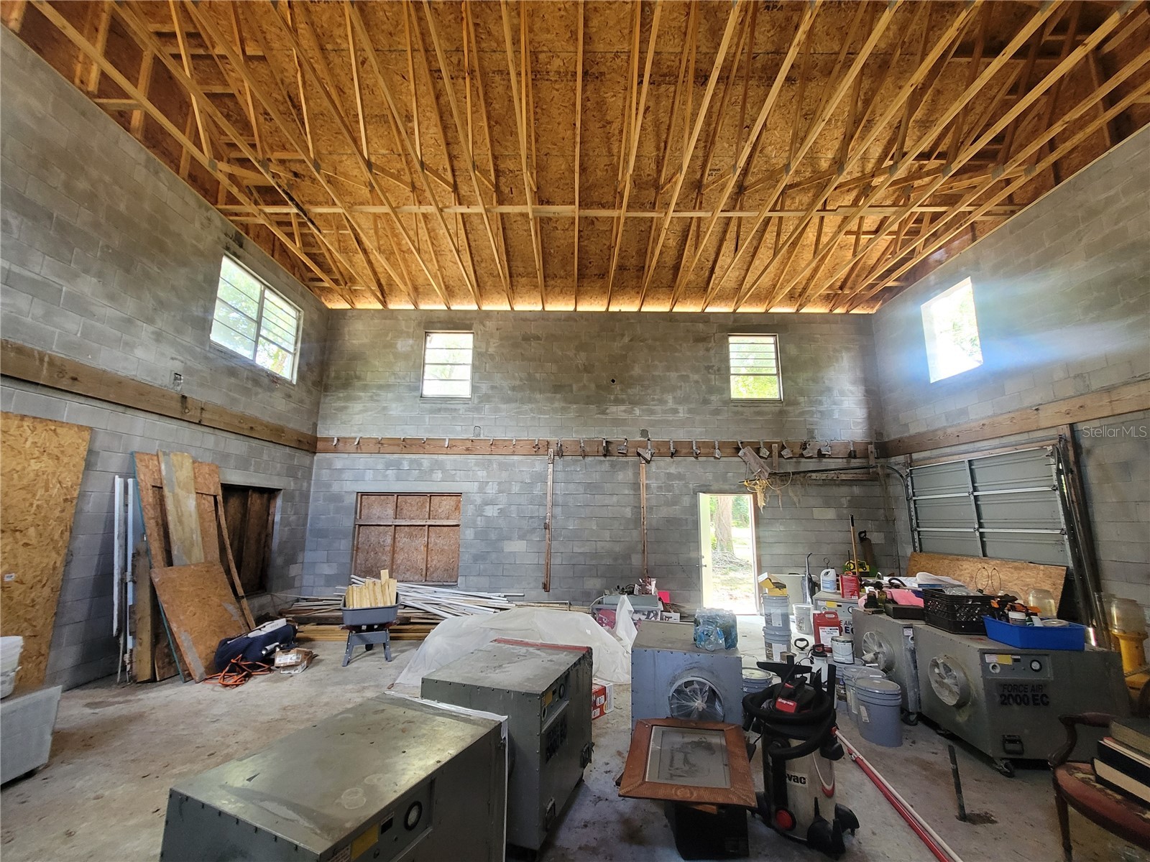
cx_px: 575
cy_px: 431
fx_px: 432
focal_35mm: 13
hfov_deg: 106.2
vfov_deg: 89.9
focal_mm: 2.2
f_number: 2.2
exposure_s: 1/60
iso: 320
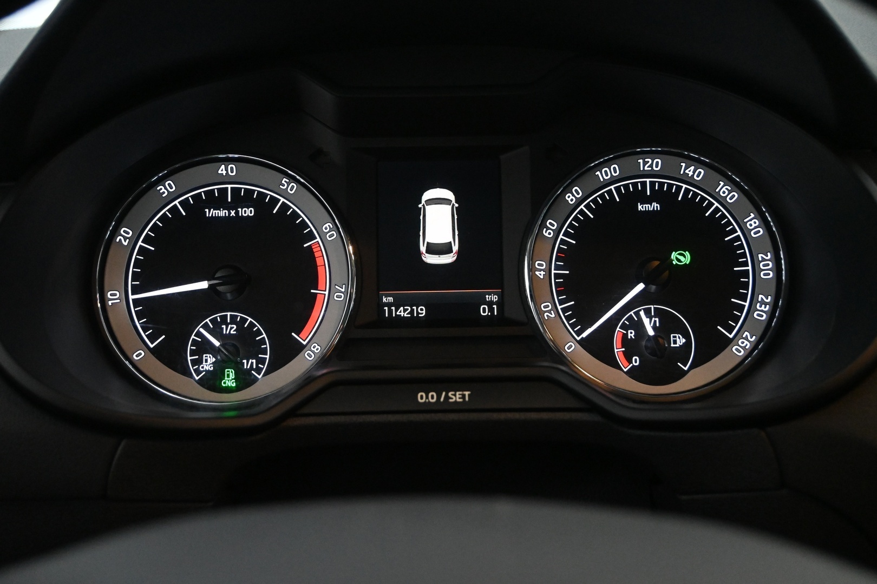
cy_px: 292
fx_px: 1096
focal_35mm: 45
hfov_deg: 43.6
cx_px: 438
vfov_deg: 29.9
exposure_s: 1/50
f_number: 4.8
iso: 5000
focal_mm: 30
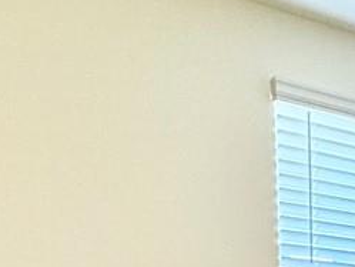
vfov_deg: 13.6
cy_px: 560
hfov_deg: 18.7
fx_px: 923
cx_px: 565
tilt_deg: -12.7
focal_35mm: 90
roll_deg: -2.6
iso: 125
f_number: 2.2
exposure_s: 1/120
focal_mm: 2.22
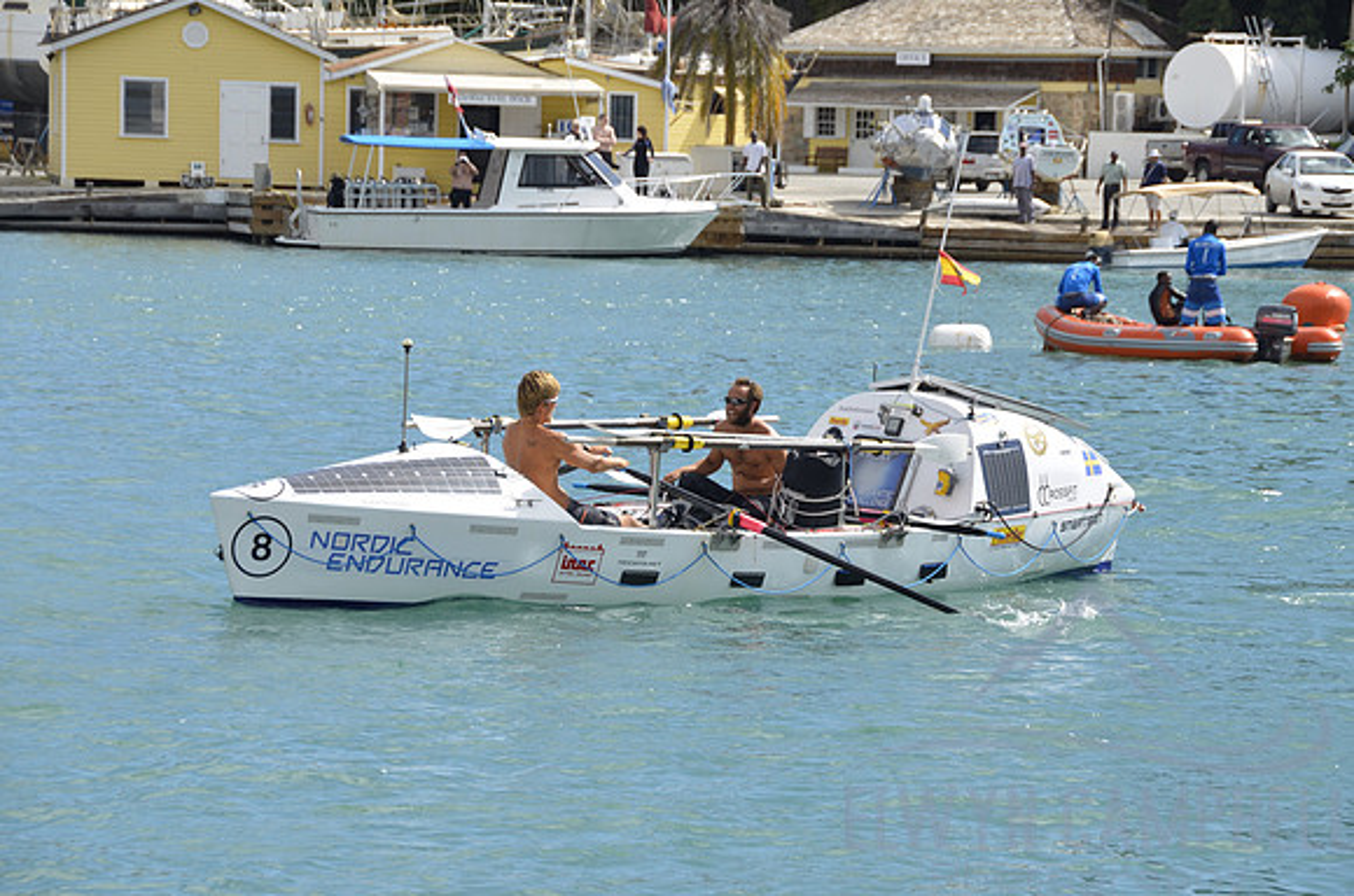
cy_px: 448
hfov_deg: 11.8
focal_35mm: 174
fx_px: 6530
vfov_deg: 7.9
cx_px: 677
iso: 110
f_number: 8
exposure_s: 1/250
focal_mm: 116
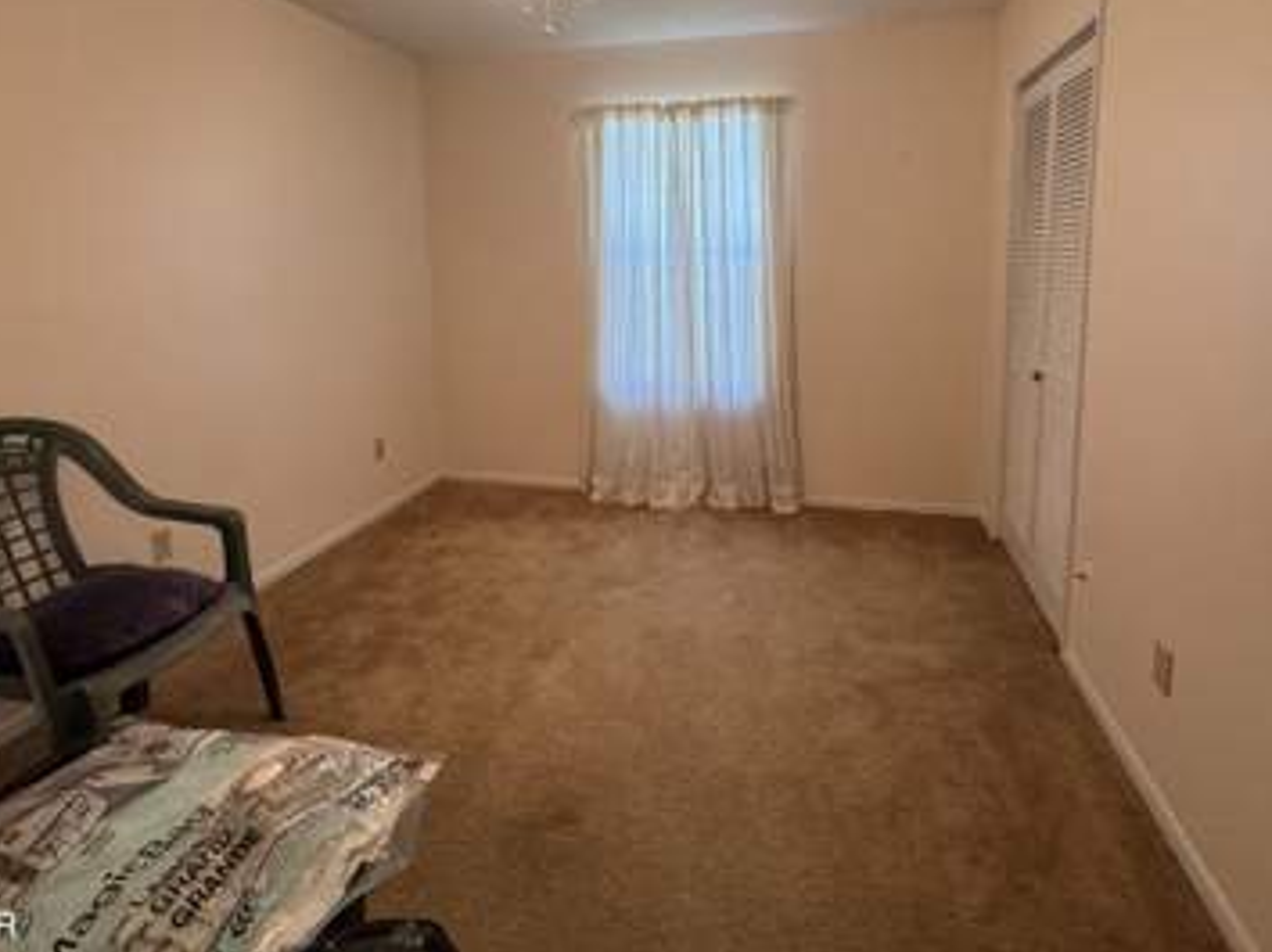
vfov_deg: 67.2
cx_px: 661
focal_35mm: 19
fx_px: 698
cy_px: 336
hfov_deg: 84.7
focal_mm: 2.22
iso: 200
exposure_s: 1/120
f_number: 2.2
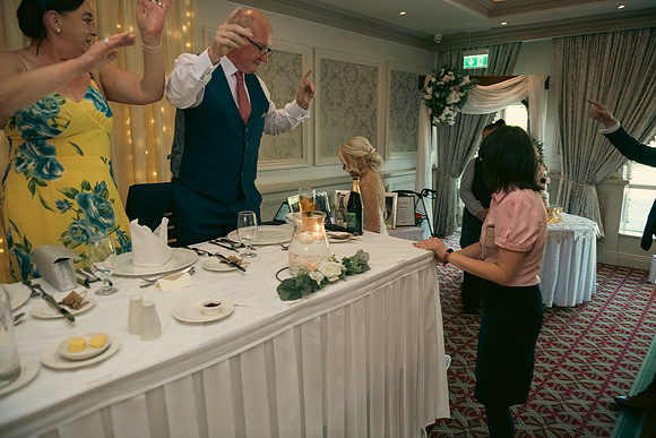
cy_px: 219
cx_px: 328
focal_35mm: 24
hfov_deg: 73.7
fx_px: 437
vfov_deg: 53.2
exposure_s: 1/160
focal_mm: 24
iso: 800
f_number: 3.5
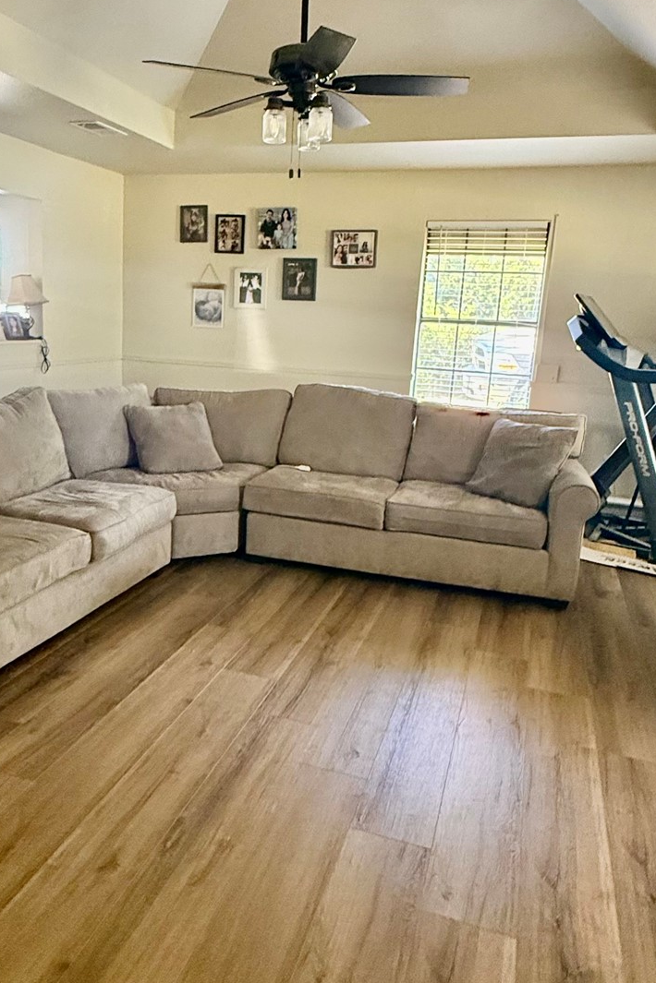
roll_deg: -1.4
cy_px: 474
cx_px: 268
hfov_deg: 46.2
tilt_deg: -10.9
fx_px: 765
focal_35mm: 28
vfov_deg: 65.5
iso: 400
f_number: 2.2
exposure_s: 1/60
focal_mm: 2.22
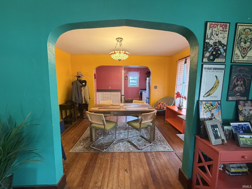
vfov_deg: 85.7
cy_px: 94
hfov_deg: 102.1
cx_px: 126
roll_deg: -0.2
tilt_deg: -6.7
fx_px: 102
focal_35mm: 14
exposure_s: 1/60
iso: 400
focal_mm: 2.22
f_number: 2.2
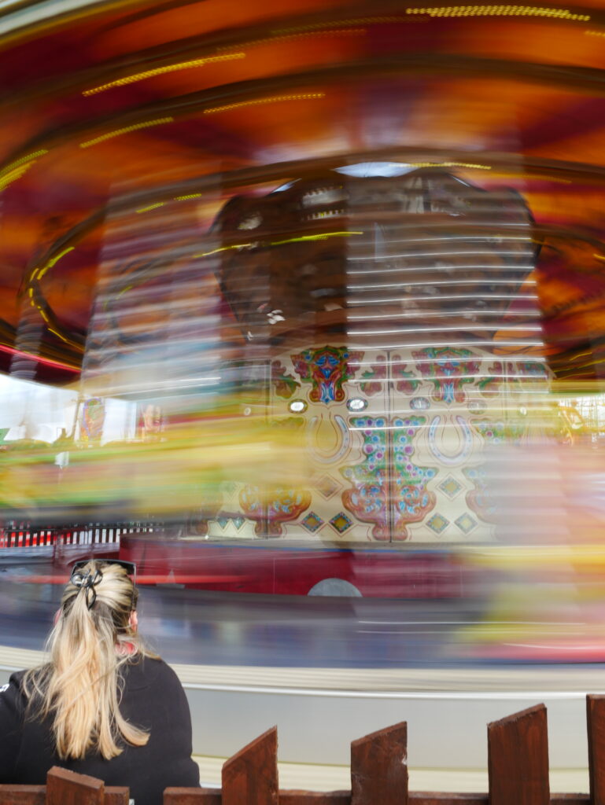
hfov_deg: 53.1
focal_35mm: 26
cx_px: 302
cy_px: 402
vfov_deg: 67.3
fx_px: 605
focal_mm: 13
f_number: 18
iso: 200
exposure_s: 1/4
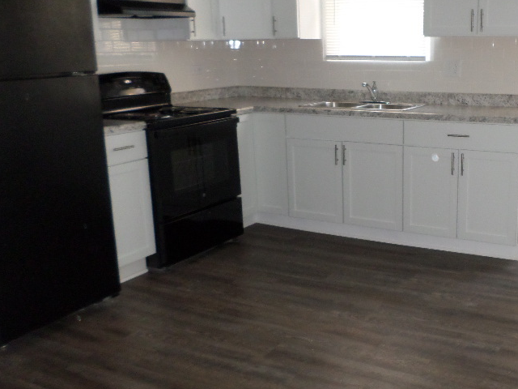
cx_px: 372
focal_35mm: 40
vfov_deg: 36.0
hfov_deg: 45.6
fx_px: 599
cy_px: 190
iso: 200
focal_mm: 4.5
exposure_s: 1/30
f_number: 2.5
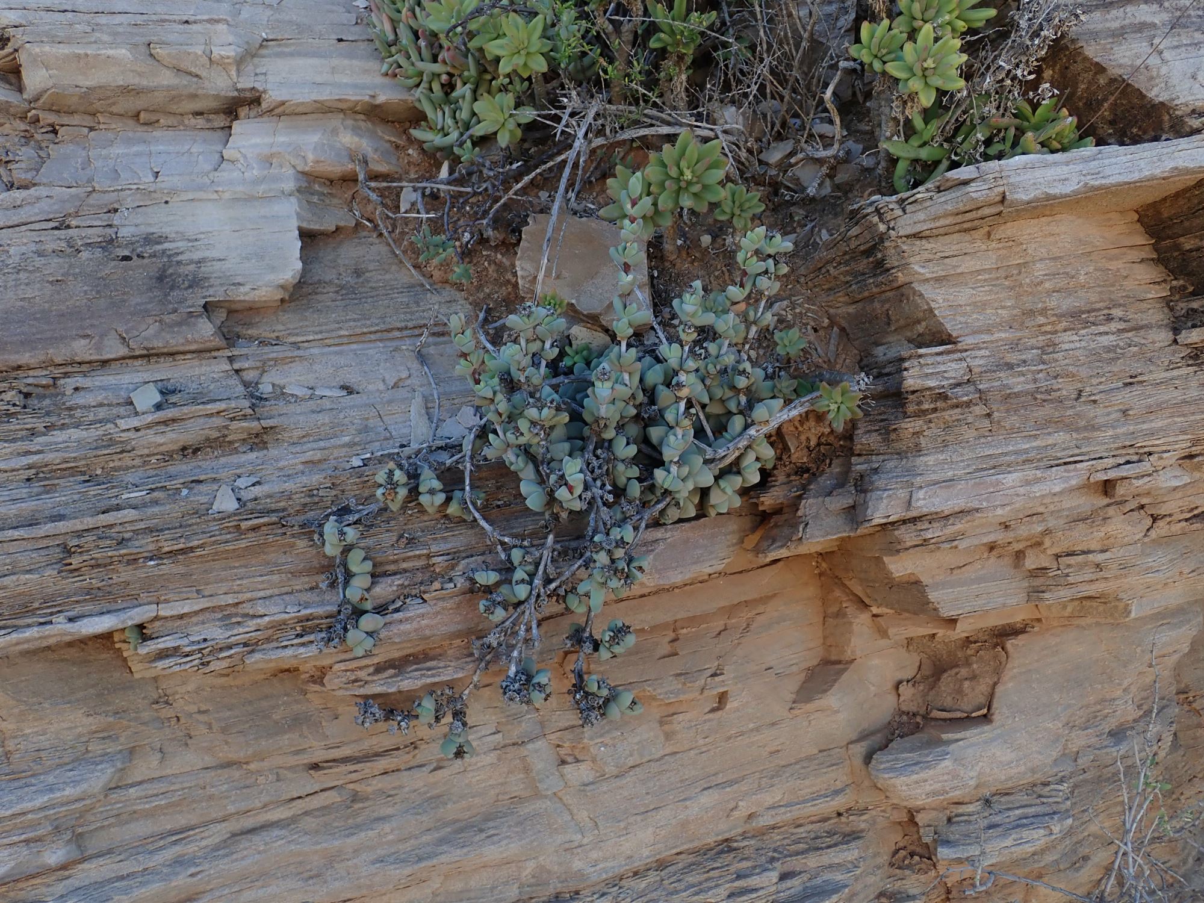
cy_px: 452
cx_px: 602
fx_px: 1043
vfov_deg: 46.8
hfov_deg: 60.0
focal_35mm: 30
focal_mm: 5.5
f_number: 3.2
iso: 100
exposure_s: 1/160
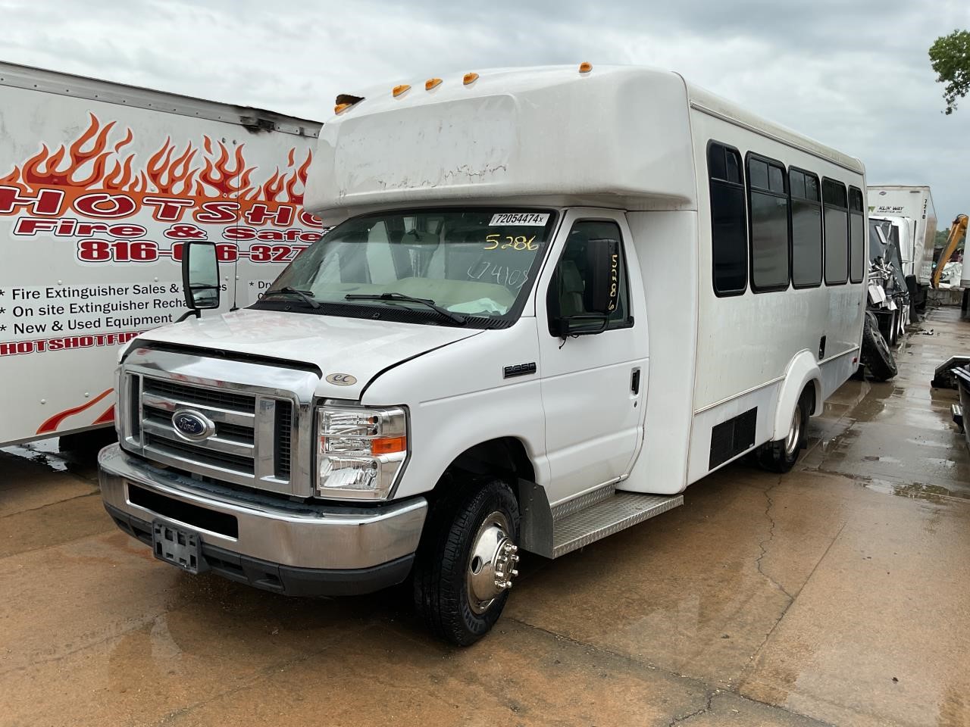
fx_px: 813
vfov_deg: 48.2
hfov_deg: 61.7
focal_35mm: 29
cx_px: 485
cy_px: 364
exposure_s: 1/770
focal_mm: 3
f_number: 1.8
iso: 16
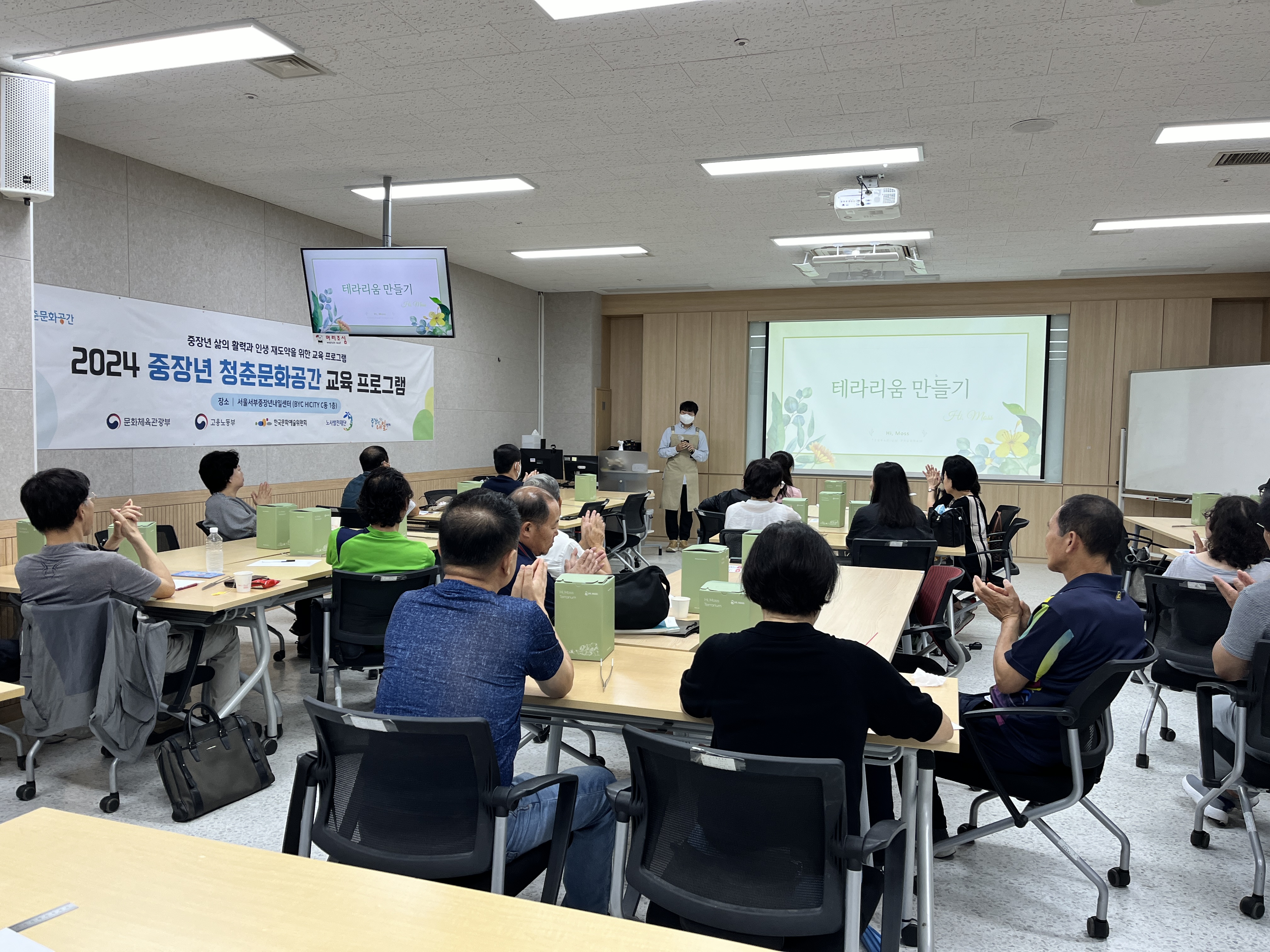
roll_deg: -1.3
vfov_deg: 53.1
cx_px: 635
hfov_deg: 67.3
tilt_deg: -3.8
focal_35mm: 26
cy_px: 476
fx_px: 954
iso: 100
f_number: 1.6
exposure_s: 1/120
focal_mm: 5.1
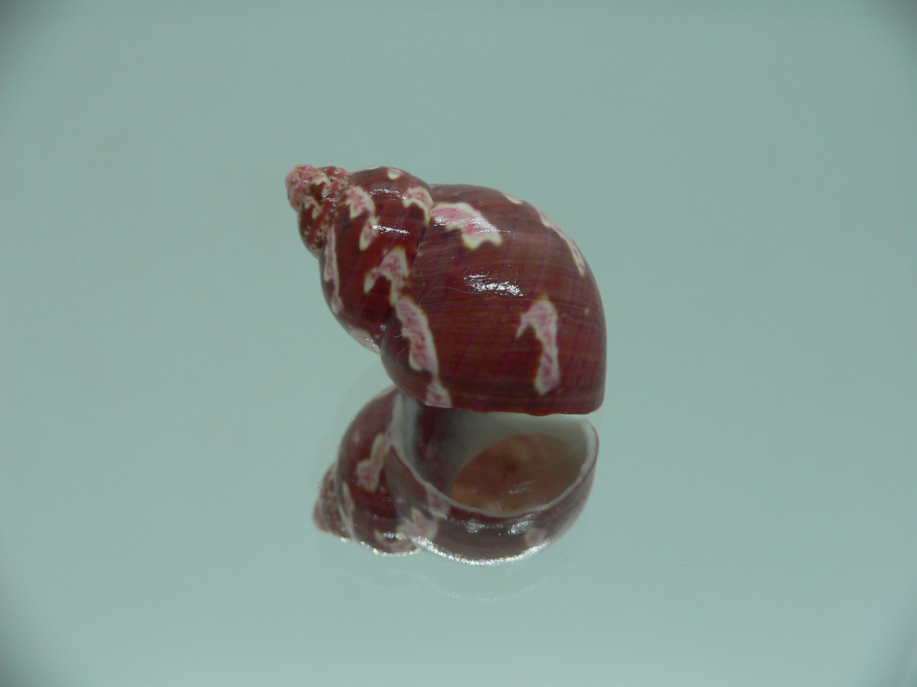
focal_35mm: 35
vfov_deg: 40.7
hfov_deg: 52.6
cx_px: 458
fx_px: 927
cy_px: 344
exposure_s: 1/60
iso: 80
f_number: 2.8
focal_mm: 4.6
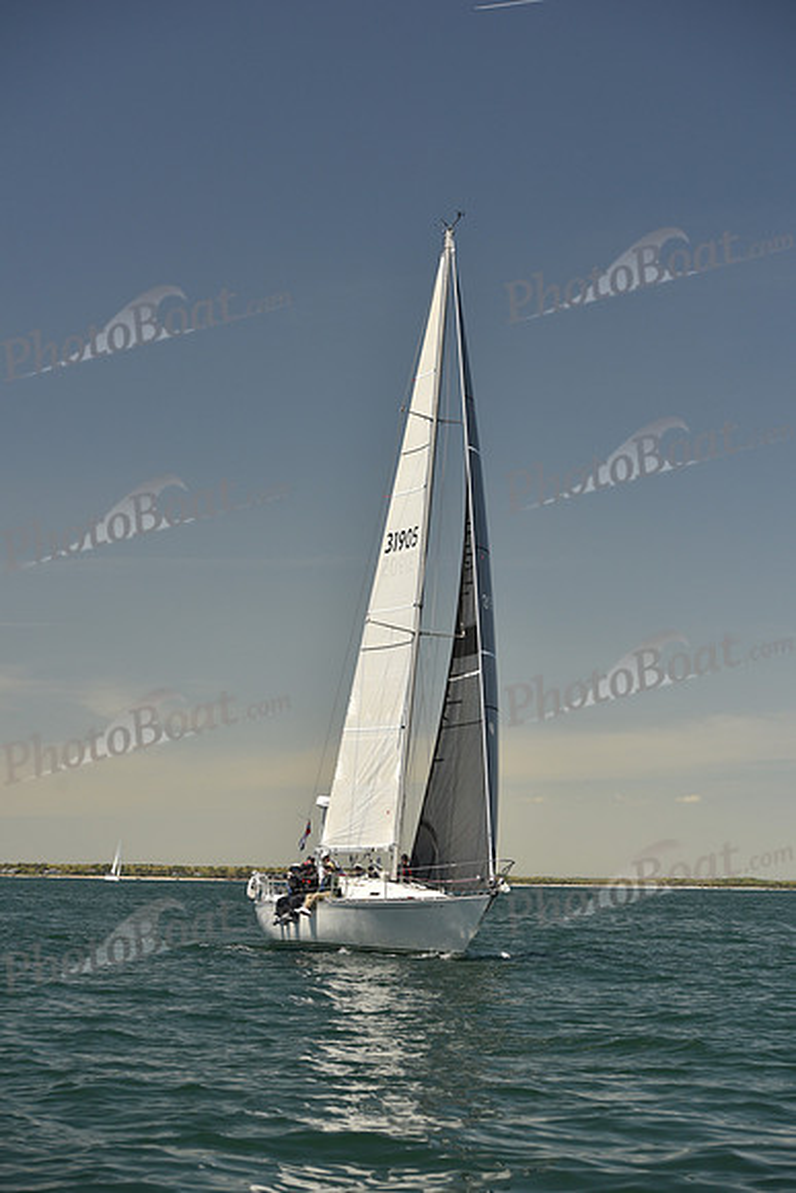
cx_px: 398
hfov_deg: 19.5
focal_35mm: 70
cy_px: 596
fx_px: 2320
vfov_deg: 28.8
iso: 250
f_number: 5
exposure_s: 1/800
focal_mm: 70
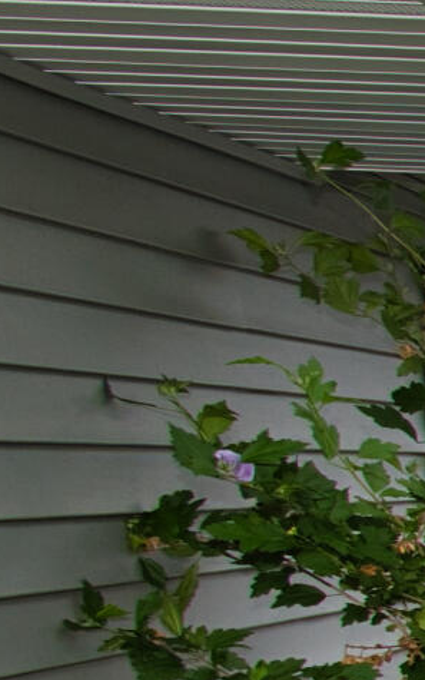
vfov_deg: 18.9
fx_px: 1968
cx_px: 2049
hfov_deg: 6.6
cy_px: 719
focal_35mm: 106
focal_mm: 11
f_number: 7.1
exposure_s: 1/200
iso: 100
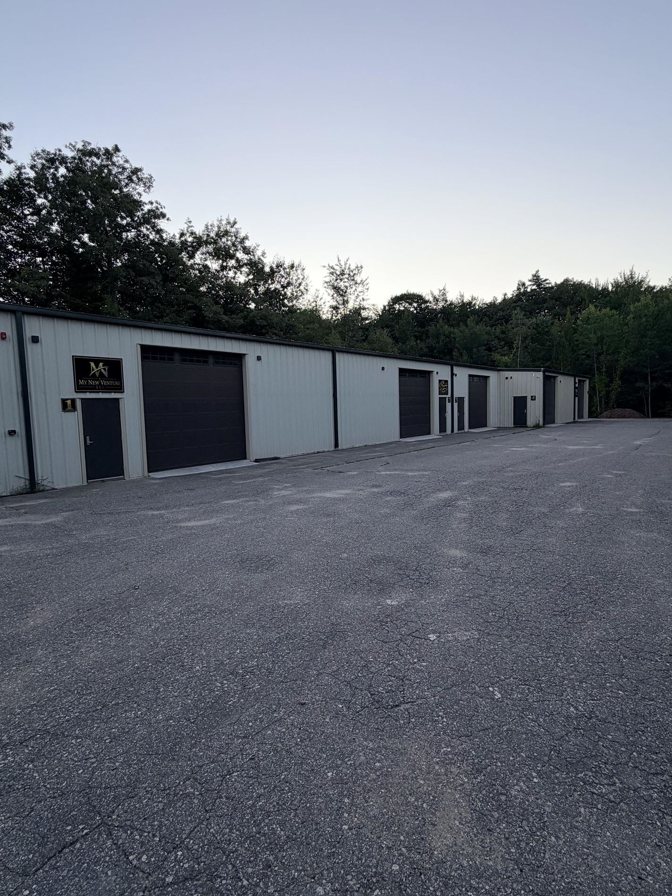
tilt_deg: -3.6
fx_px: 440
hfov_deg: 74.7
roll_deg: +1.5
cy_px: 443
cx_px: 332
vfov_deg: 91.0
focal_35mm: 17
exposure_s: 1/121
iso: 50
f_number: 2.2
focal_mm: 2.22
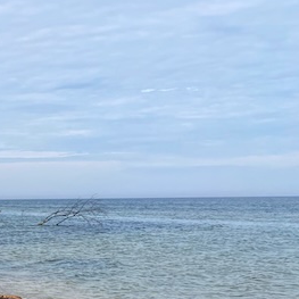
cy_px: 175
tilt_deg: +2.6
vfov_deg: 24.6
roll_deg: +1.8
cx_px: -152
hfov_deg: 20.9
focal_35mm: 70
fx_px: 684
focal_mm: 4.25
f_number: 1.8
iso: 32
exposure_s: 1/3497
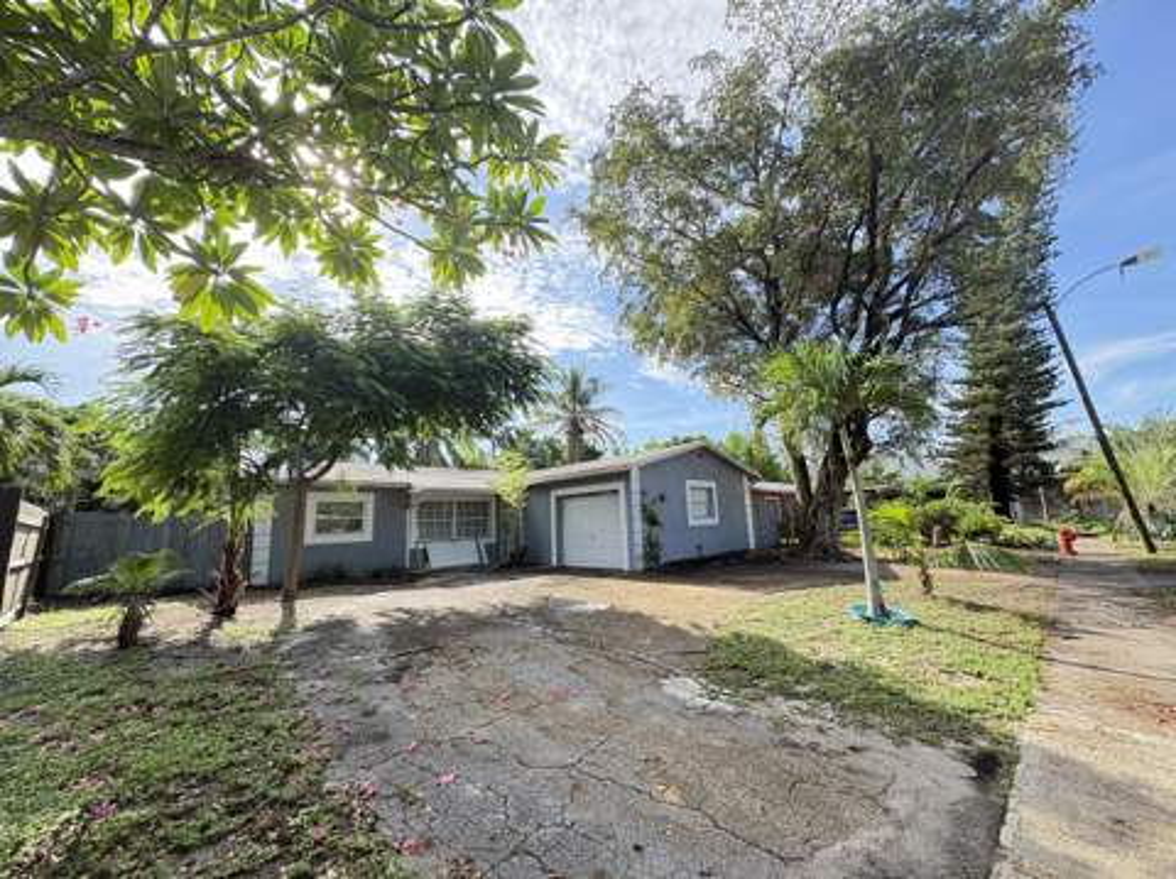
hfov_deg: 102.1
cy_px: 440
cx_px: 588
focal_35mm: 14
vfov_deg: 85.6
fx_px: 475
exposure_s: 1/412
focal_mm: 2.22
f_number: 2.2
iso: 64
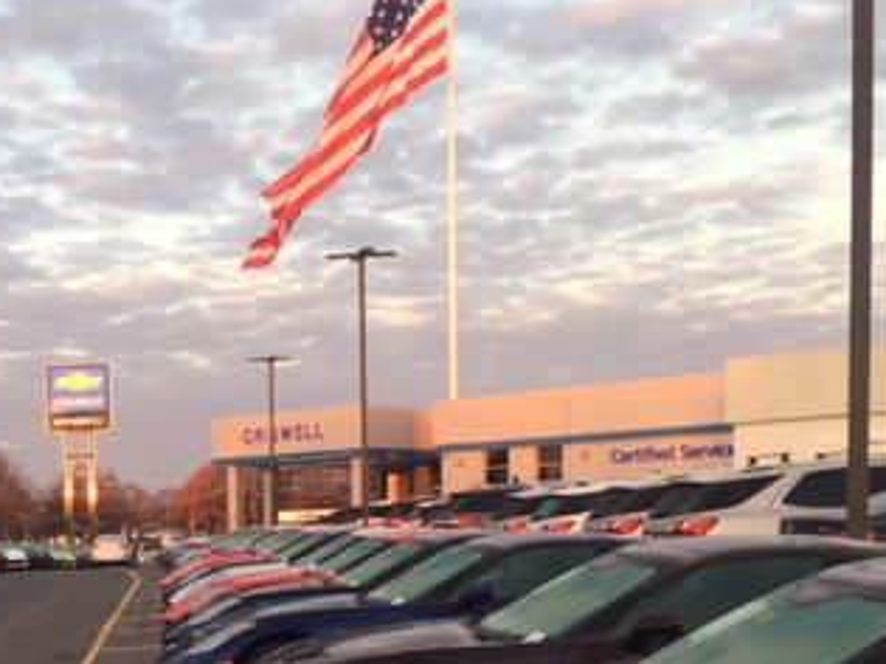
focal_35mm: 59
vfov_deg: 24.0
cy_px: 625
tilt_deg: -4.0
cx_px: 53
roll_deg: -0.3
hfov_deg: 30.9
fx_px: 1510
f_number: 2.2
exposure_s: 1/120
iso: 32
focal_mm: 4.15
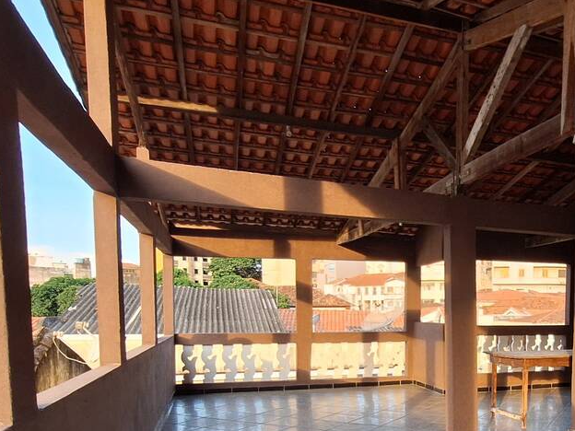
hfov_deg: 56.1
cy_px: 363
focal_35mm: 30
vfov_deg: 43.9
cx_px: 452
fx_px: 498
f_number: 2.2
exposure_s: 1/120
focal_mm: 1.74
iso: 40
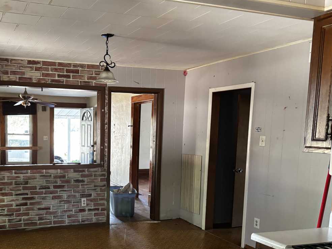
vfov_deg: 37.1
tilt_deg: -5.8
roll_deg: -1.0
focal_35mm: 38
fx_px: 365
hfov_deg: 47.5
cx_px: 92
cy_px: 175
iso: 500
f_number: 1.6
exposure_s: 1/59
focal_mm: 5.96
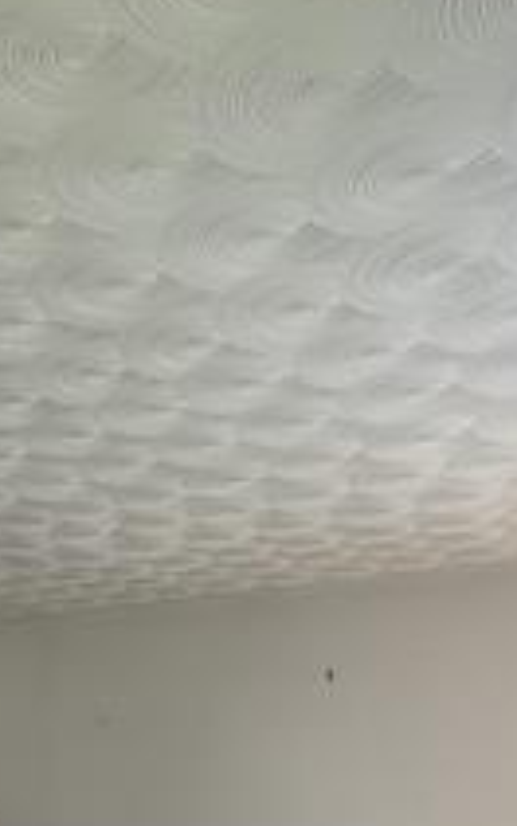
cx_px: 63
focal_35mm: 45
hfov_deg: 27.7
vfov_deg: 39.3
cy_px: 822
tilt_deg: -0.7
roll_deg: -1.4
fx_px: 1014
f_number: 2.2
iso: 250
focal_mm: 2.22
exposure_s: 1/120
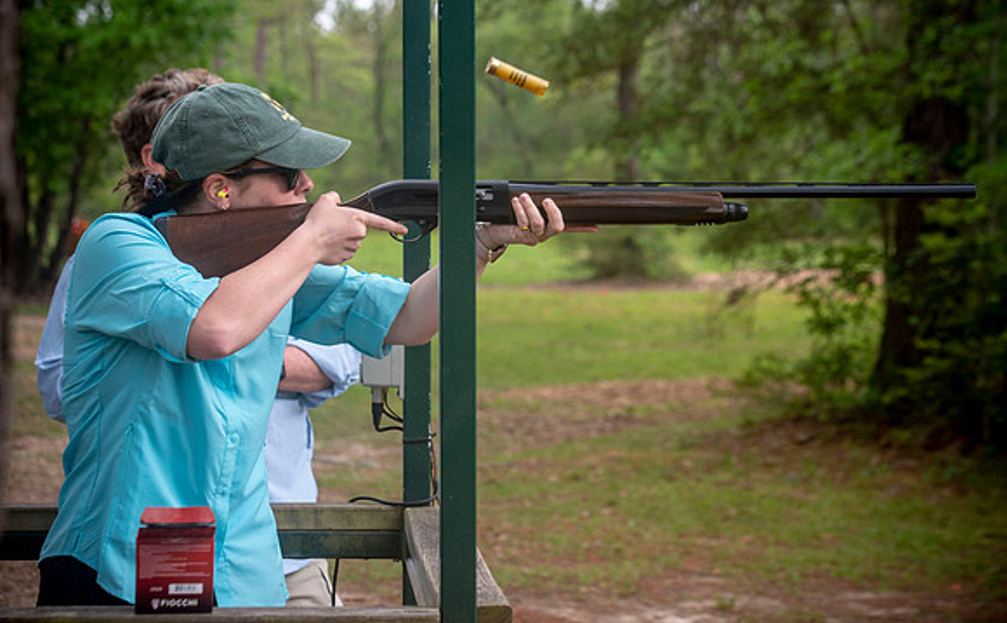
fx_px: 2947
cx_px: 489
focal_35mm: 108
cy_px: 278
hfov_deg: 19.4
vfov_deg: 12.1
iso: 800
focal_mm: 100
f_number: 8
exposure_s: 1/250
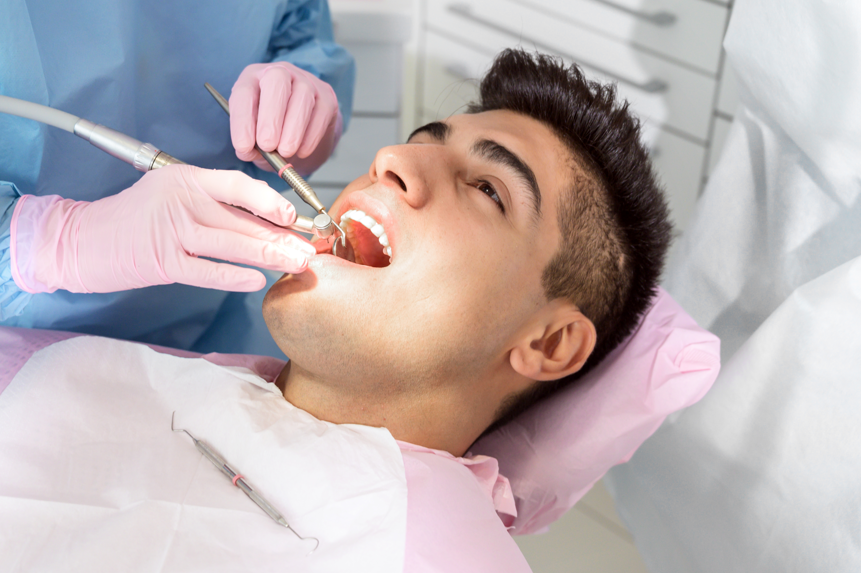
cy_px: 238
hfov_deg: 36.2
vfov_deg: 24.6
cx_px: 375
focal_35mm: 55
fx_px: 1315
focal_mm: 47
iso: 800
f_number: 4
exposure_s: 1/100
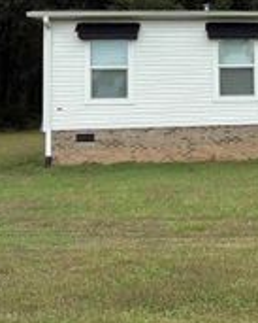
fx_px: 706
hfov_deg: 18.6
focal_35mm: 74
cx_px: 375
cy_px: 78
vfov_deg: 25.4
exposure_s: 1/2985
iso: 50
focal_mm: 5.96
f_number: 1.6
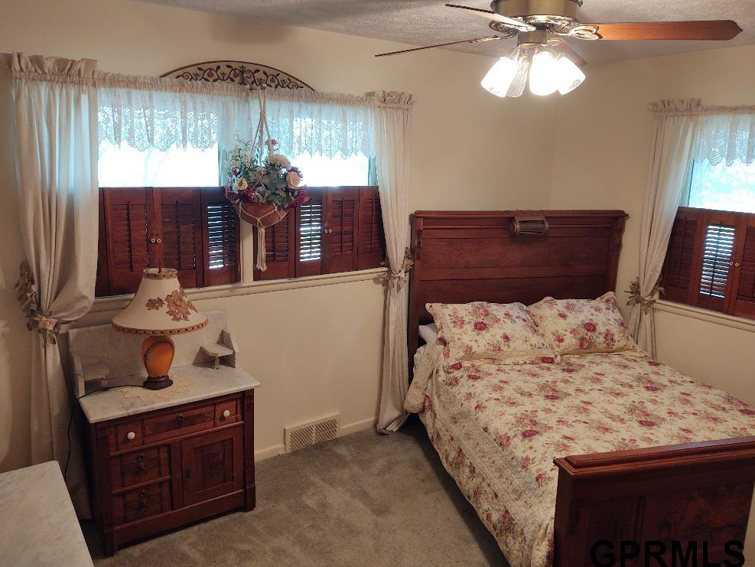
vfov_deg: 49.8
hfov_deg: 63.4
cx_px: 365
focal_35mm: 28
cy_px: 283
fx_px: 611
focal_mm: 4.75
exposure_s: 1/50
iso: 141
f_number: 1.7
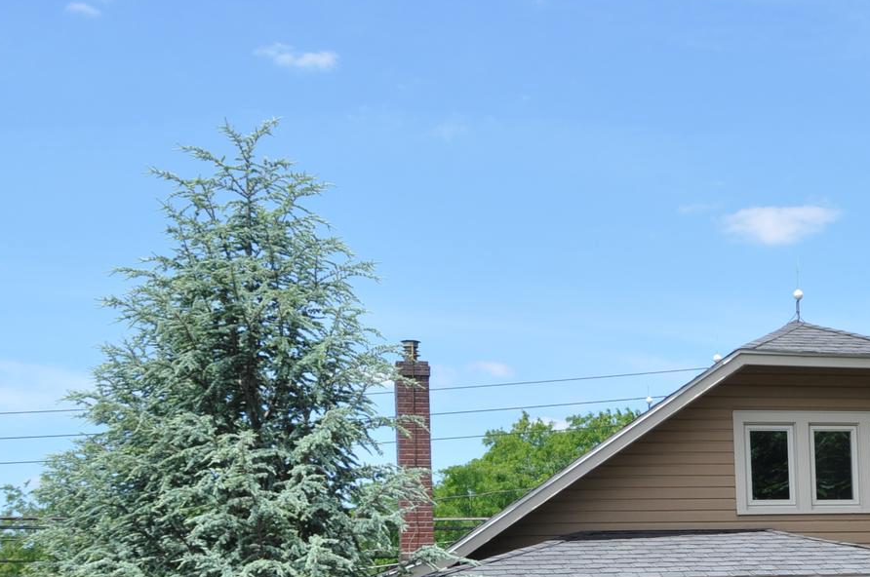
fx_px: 1496
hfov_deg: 31.0
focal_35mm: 62
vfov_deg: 20.7
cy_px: 653
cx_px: 772
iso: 200
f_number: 9
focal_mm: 18
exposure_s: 1/320
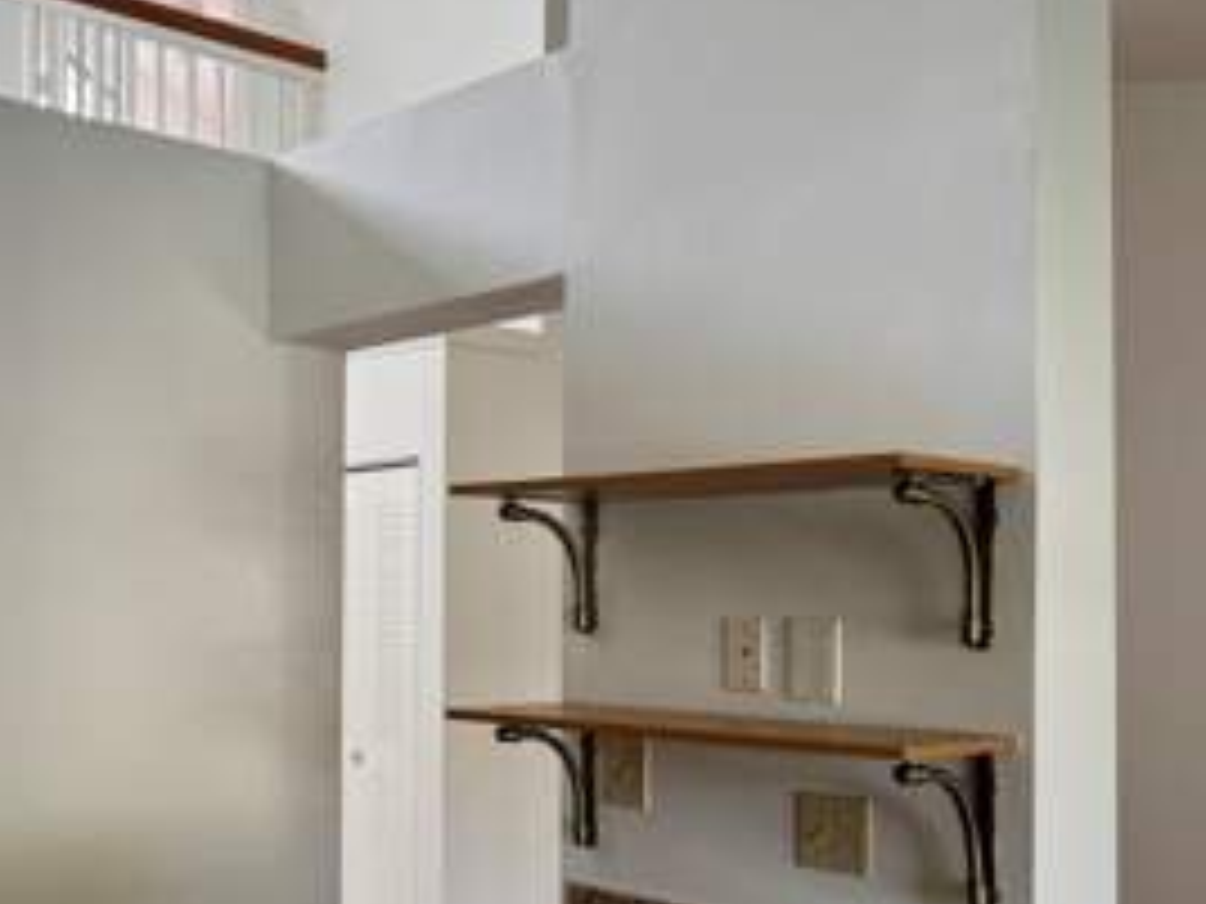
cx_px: 274
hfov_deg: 42.3
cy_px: 562
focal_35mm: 43
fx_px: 1498
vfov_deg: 33.4
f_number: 1.78
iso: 100
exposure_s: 1/120
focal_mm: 6.76
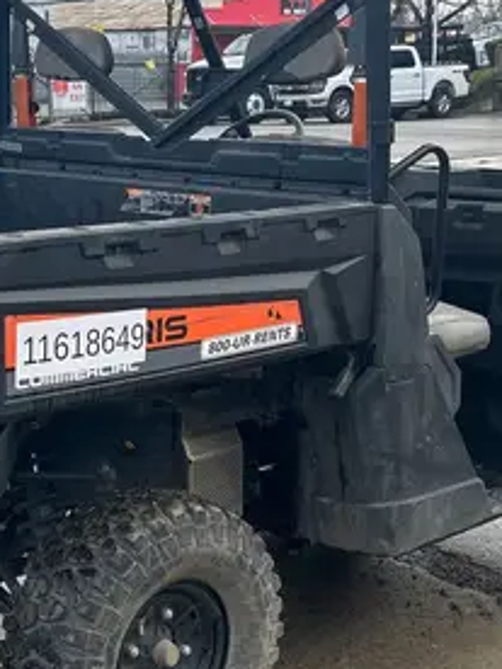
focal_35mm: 69
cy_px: 331
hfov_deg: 21.2
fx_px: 1334
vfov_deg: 28.2
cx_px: 170
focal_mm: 5.7
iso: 50
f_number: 1.5
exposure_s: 1/982
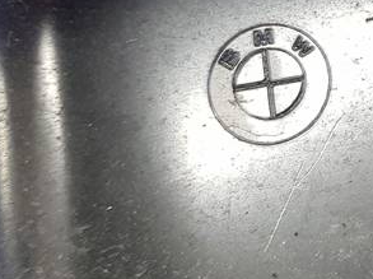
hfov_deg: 19.2
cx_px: 544
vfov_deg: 16.1
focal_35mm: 91
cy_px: 69
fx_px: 979
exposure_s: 1/100
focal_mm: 4.2
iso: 320
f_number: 1.7
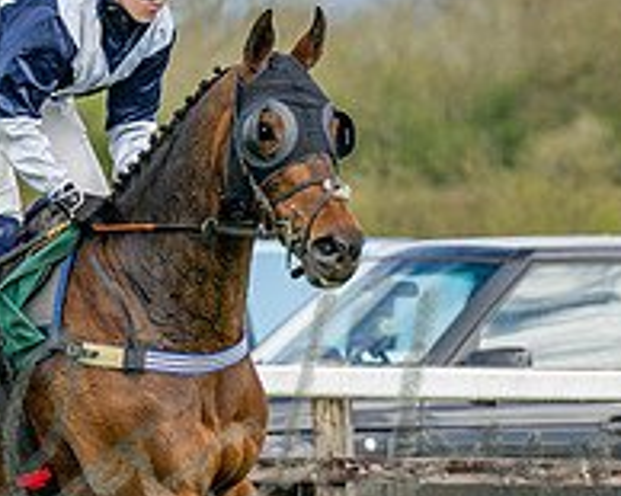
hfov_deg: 2.8
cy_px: 330
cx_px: 193
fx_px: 12620
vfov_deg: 2.3
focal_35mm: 687
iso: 400
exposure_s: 1/3200
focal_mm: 140
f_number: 4
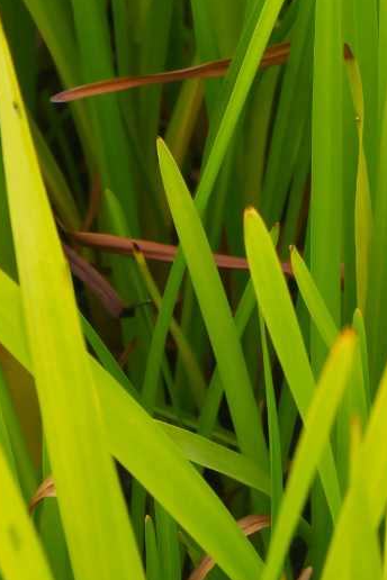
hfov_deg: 11.2
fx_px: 1970
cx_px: 218
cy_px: -34
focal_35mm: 122
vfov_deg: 16.3
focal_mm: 35
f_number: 9
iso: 1000
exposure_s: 1/500
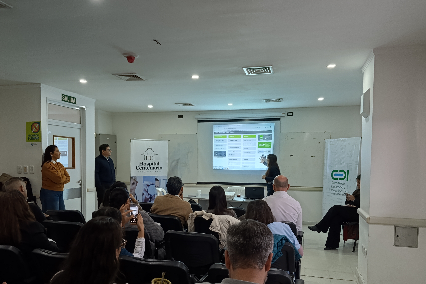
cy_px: 178
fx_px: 343
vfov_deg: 44.6
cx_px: 198
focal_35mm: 29
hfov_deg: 63.6
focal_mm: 6.11
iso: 1250
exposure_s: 1/33.3
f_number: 1.7
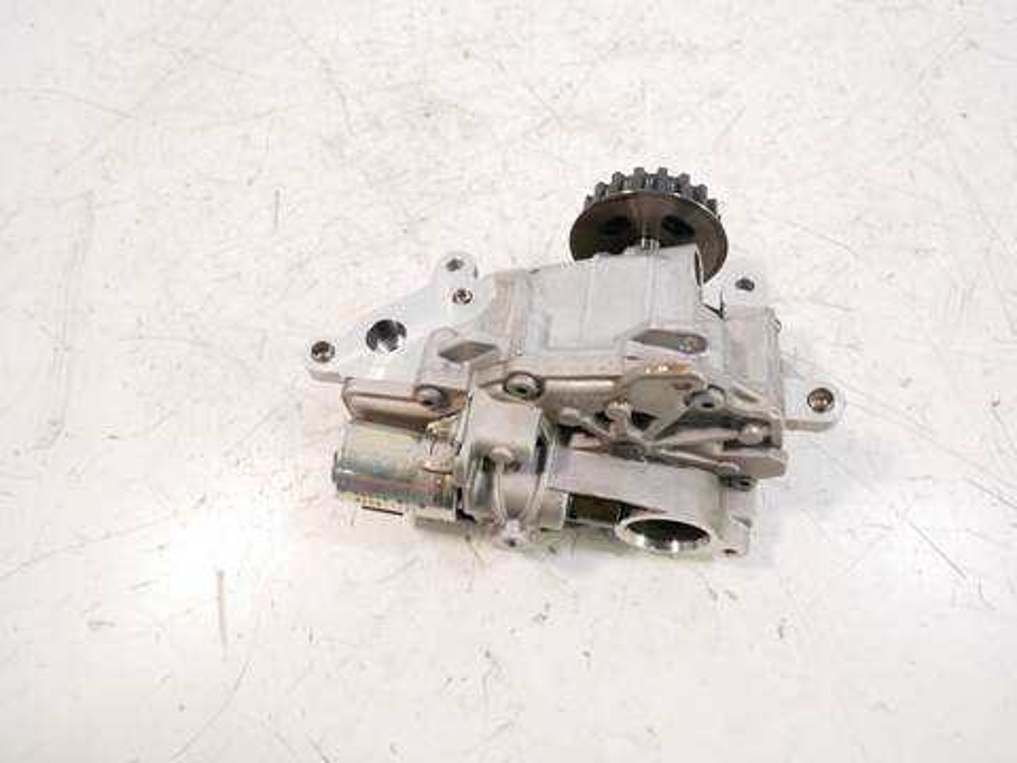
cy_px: 382
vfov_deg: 53.1
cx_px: 508
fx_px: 764
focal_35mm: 26
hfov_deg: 67.3
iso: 800
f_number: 3.5
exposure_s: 1/60
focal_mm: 13
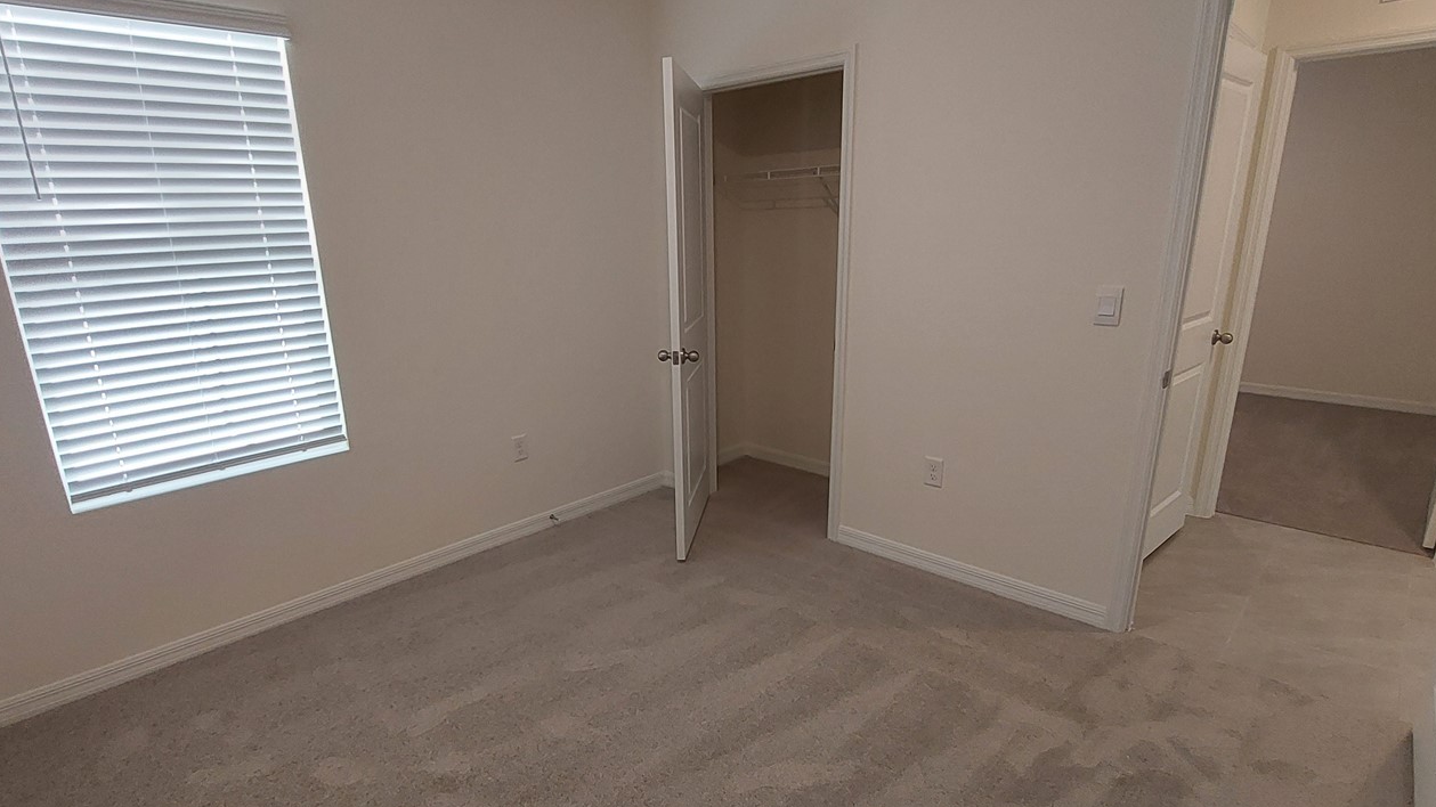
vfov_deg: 60.9
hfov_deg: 92.5
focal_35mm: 18
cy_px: 446
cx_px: 666
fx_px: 685
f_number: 2.2
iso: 200
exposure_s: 1/60
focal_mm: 1.74
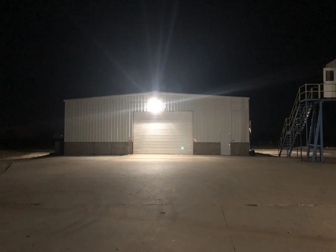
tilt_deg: +3.8
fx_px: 272
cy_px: 126
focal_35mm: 28
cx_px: 168
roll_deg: +0.0
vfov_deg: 49.7
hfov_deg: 63.4
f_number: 1.8
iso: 100
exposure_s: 1/6
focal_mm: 4
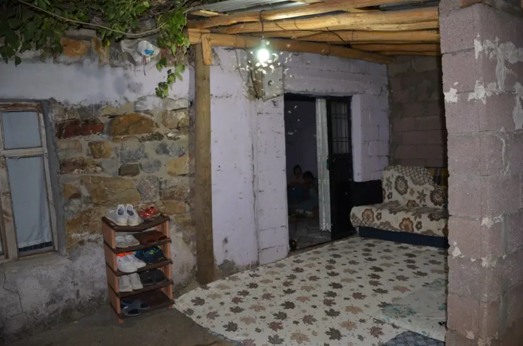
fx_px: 391
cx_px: 262
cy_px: 173
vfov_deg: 47.7
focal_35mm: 27
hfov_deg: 67.5
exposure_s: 1/60
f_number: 3.5
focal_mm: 18
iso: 720
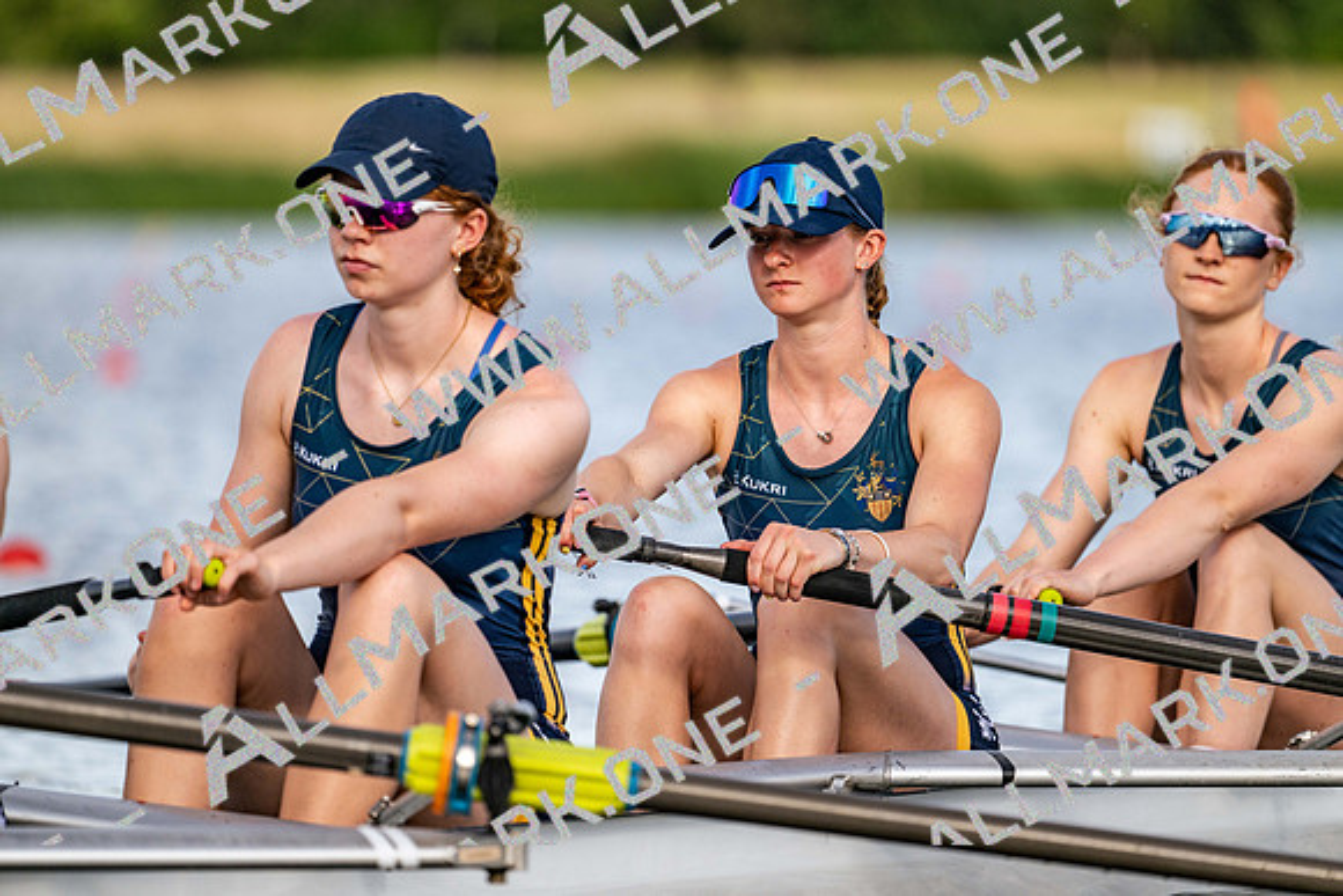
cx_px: 672
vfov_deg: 3.4
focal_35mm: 400
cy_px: 448
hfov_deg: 5.2
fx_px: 14925
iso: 400
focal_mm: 400
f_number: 4.5
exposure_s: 1/2500
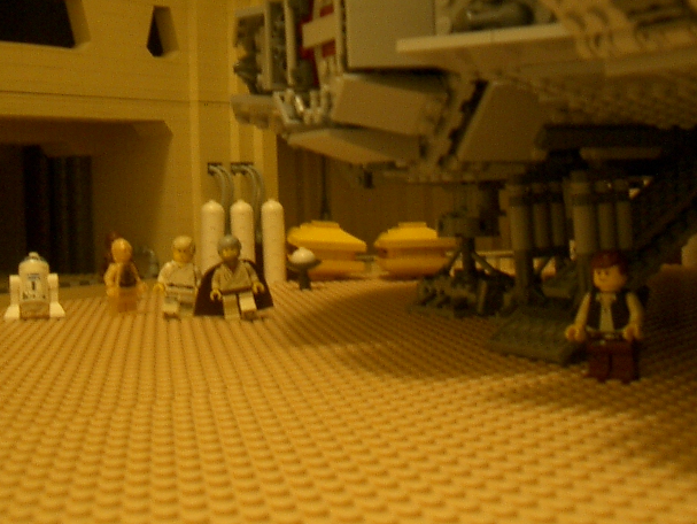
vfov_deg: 24.8
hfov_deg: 32.7
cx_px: 327
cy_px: 236
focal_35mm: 59
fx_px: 1189
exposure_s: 1/8
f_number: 2.6
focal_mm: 5.8
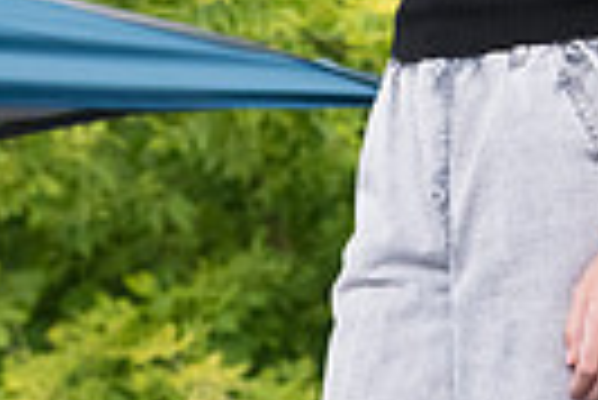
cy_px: -204
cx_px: 526
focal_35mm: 415
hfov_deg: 5.0
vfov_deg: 3.3
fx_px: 6901
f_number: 6.3
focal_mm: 95
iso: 2500
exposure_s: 1/2000
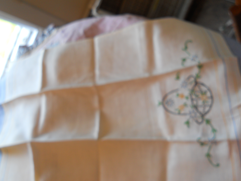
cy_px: 90
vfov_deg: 44.2
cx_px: 120
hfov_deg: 56.8
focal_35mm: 32
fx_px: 223
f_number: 3.5
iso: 100
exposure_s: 1/30
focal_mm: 5.8
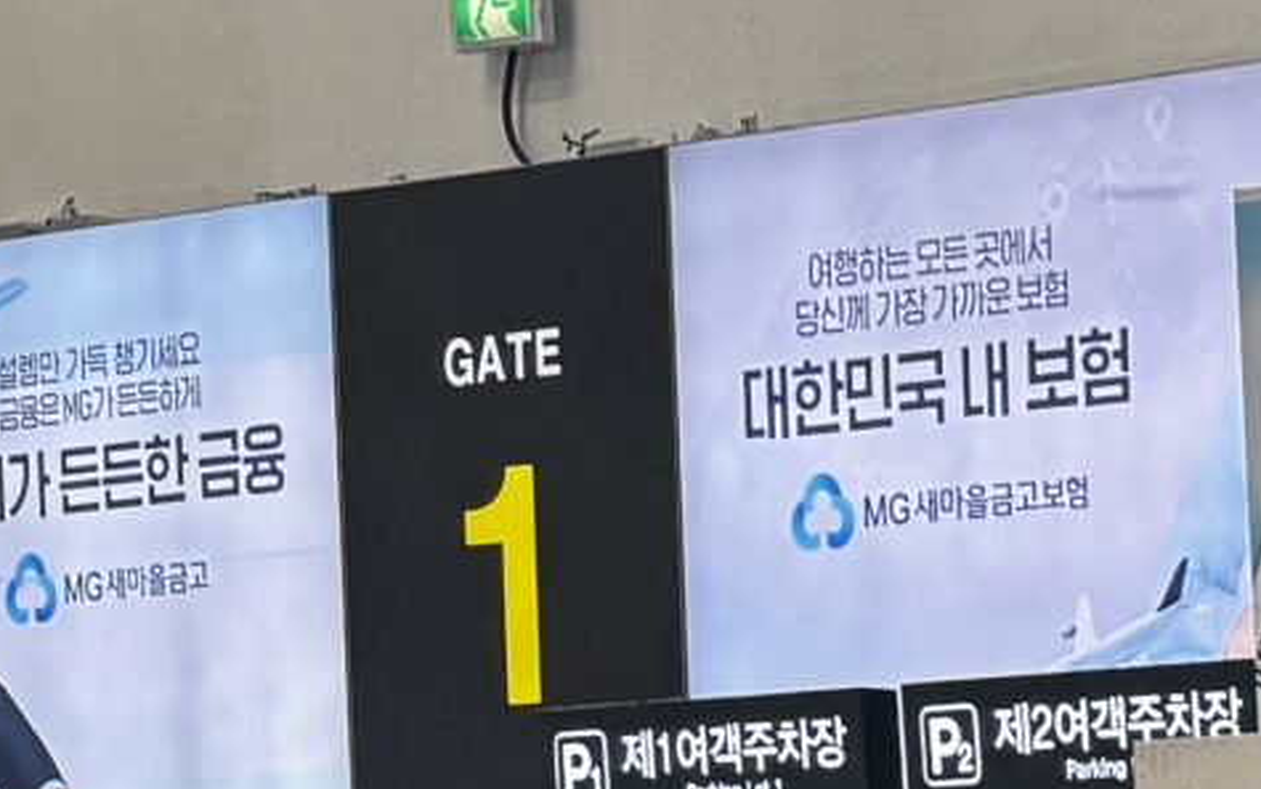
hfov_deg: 11.9
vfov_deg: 9.1
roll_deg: +1.0
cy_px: 1501
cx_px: 3154
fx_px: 4709
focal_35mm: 137
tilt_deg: -3.3
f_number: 1.78
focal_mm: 6.76
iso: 160
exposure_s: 1/120
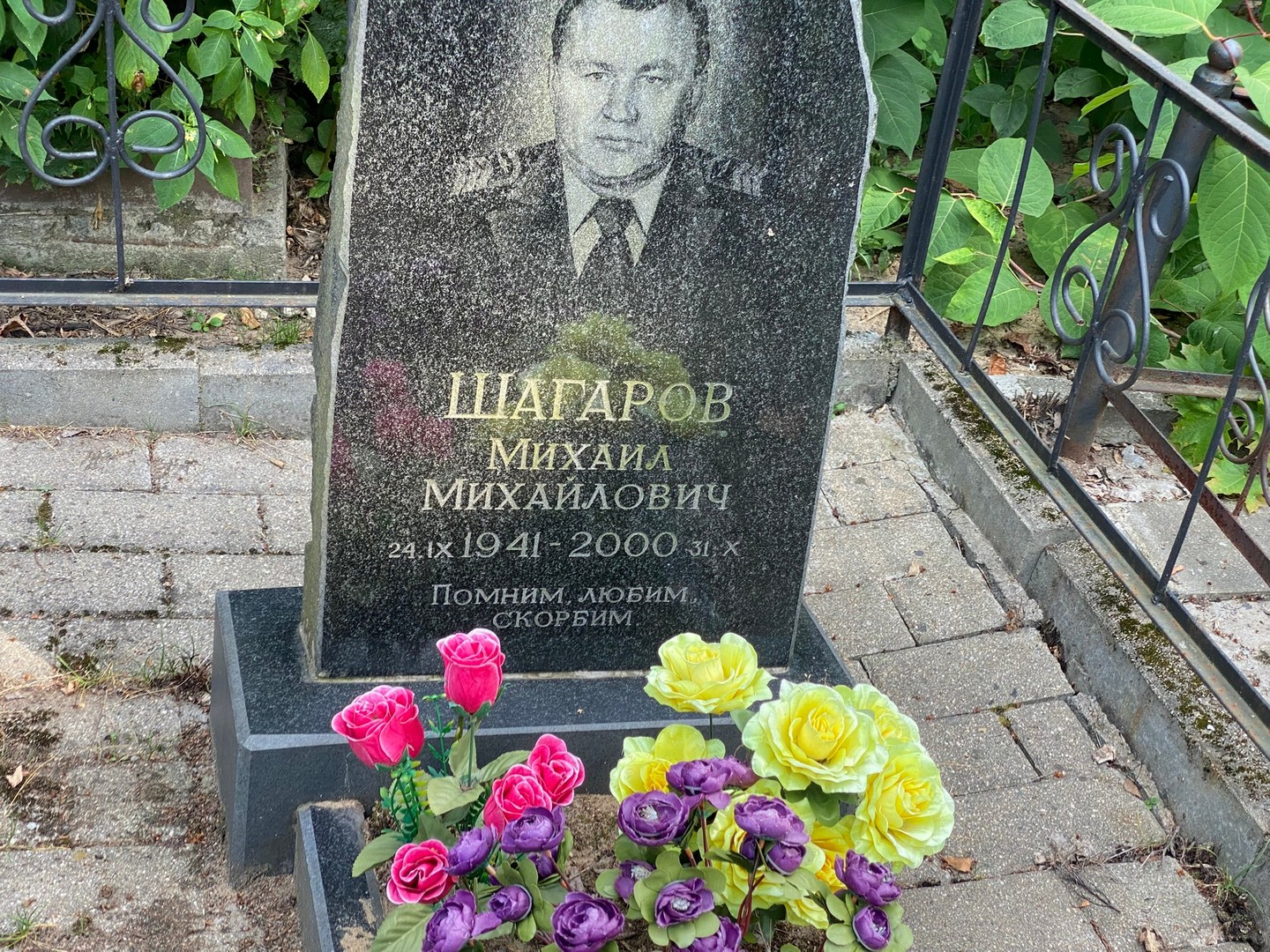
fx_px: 1908
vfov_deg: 28.0
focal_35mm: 52
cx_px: 635
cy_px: 476
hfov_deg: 36.8
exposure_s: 1/122
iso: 25
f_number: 2
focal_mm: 6
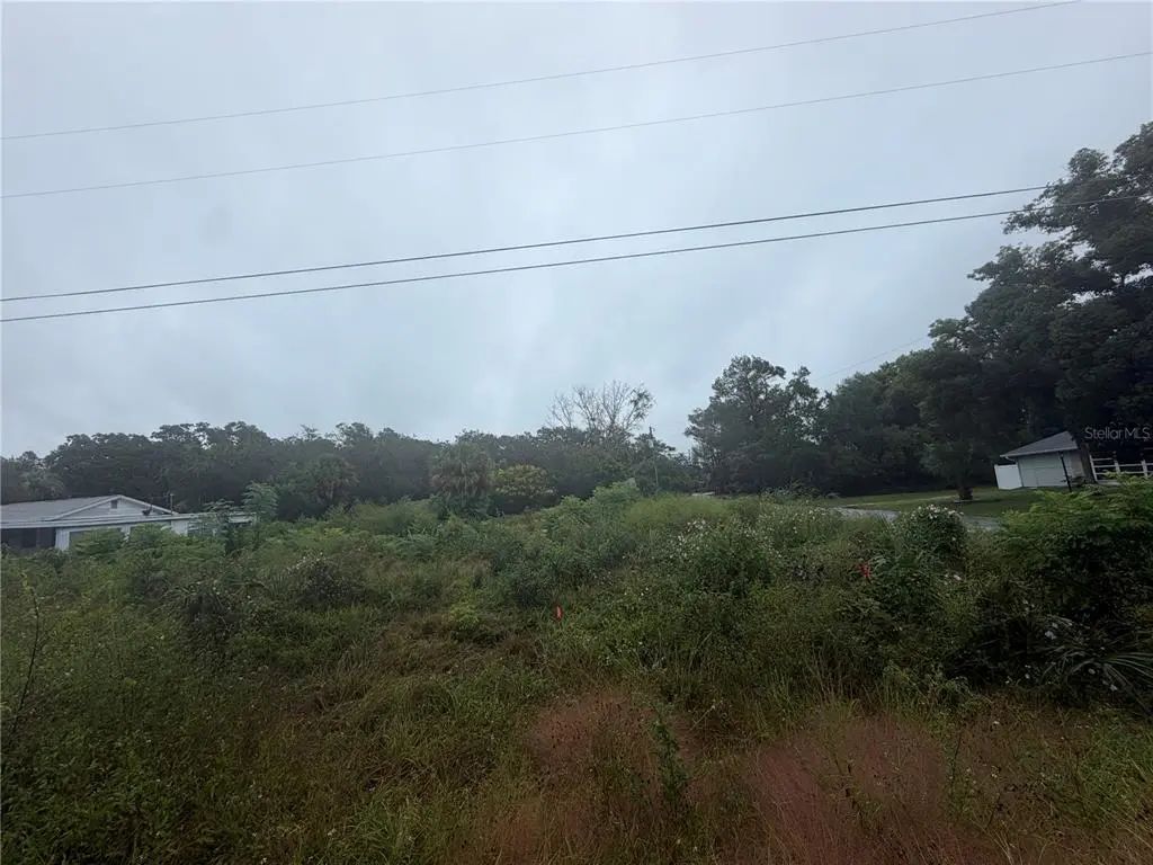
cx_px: 576
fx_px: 466
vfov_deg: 85.7
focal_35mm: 14
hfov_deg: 102.1
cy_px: 432
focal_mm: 2.22
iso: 40
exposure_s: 1/510
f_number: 2.2
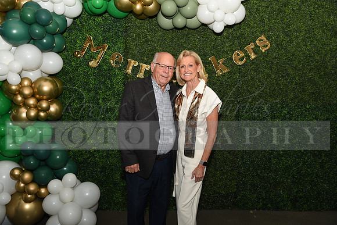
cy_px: 112
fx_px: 290
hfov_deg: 60.3
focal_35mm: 31
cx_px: 168
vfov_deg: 42.3
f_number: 4
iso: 100
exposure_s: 1/60
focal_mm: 31
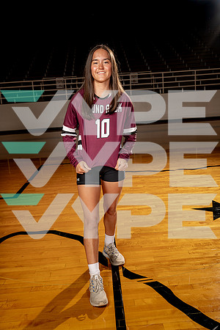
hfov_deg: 37.9
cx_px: 110
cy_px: 165
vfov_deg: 54.4
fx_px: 321
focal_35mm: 35
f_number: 5.6
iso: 100
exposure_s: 1/250
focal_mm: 35
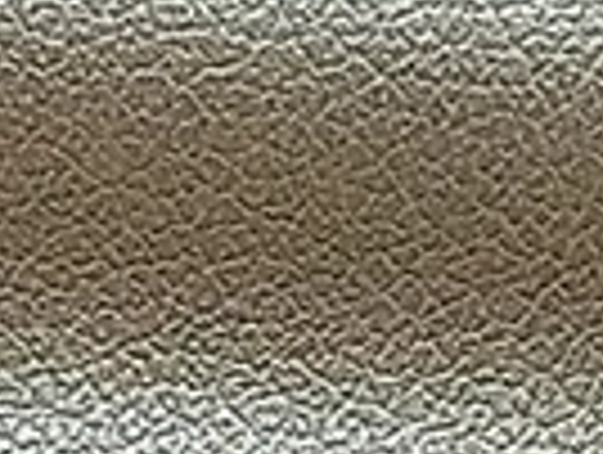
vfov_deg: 7.1
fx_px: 3543
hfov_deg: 9.7
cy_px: 811
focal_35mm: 203
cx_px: 554
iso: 80
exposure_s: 1/511
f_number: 1.78
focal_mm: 6.86
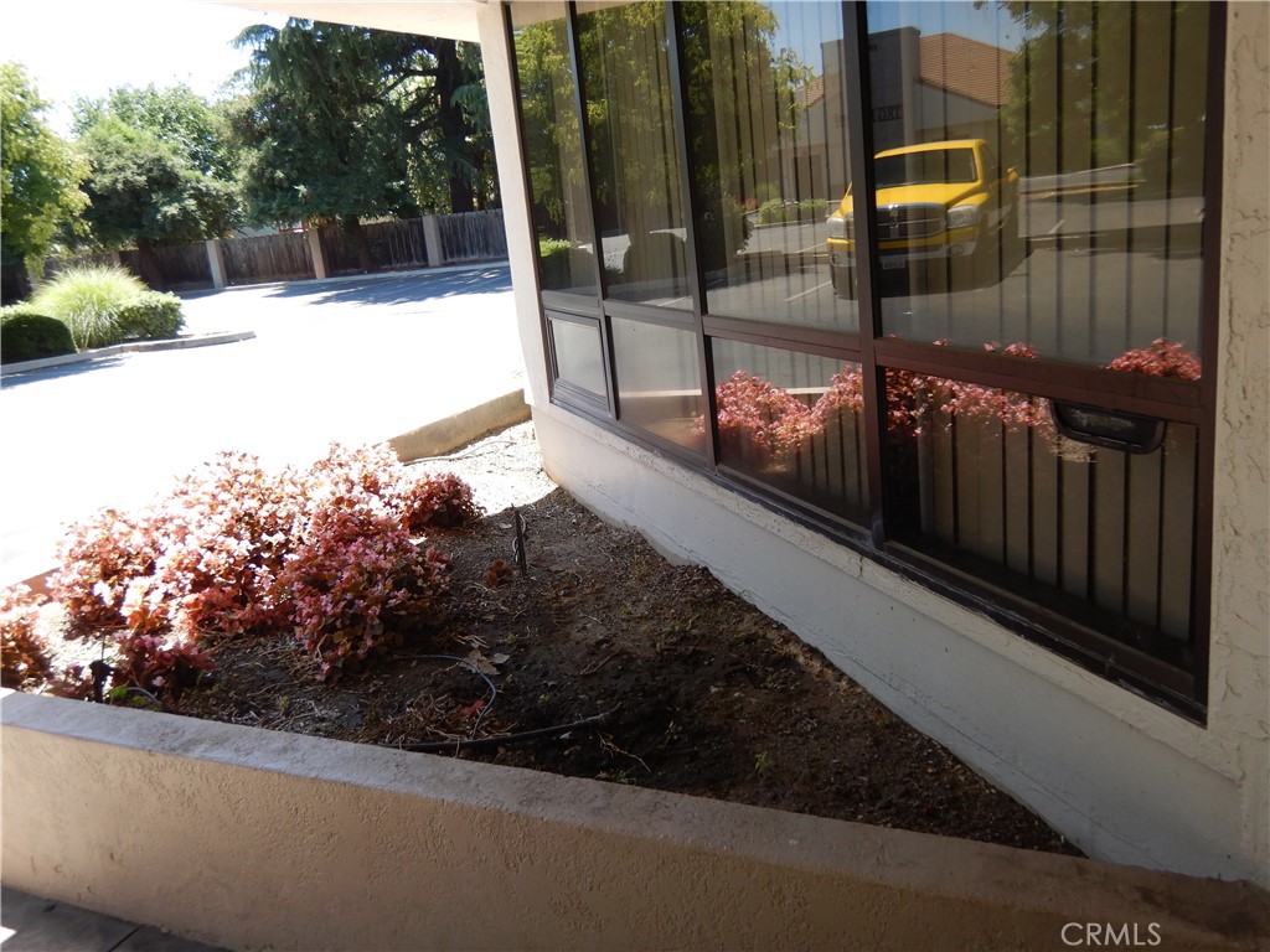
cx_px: 635
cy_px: 476
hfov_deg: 61.7
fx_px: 1064
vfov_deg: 48.2
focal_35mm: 29
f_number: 2.8
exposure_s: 1/400
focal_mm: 5.1
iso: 125
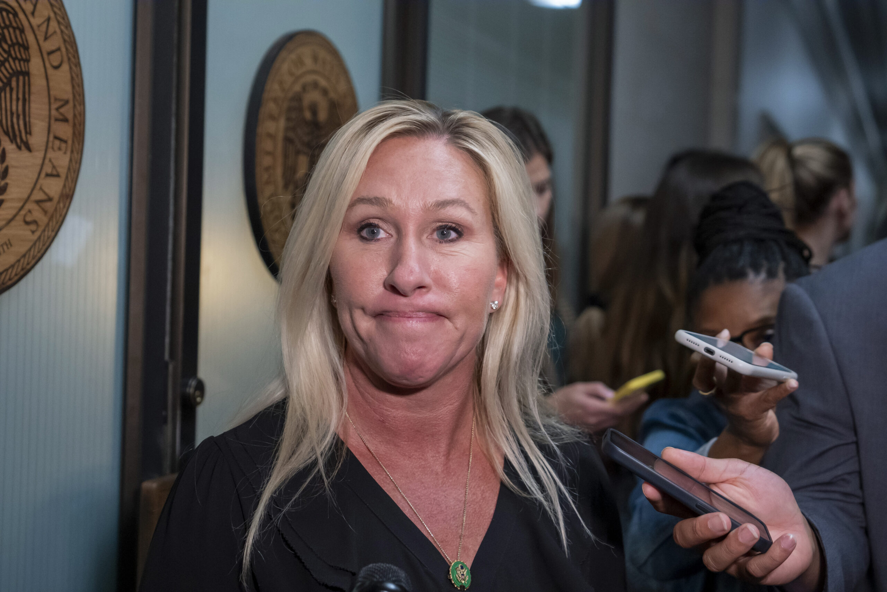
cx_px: 444
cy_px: 296
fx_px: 1281
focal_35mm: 52
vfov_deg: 26.0
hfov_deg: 38.2
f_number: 2.8
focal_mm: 35
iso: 2500
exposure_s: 1/160
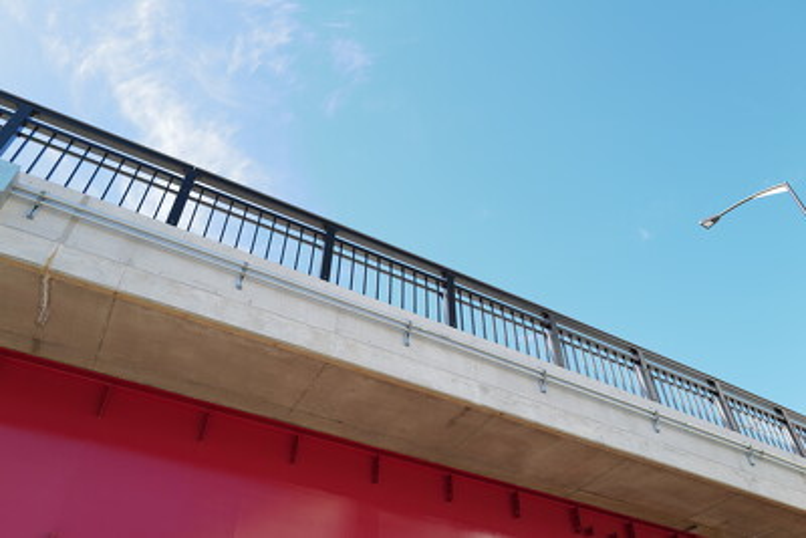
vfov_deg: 46.4
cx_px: 403
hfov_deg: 65.5
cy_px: 269
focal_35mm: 28
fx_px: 627
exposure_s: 1/250
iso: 100
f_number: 4
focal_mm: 28
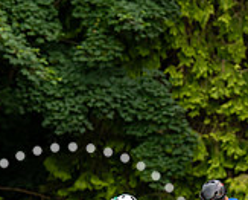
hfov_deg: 4.5
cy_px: 208
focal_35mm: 427
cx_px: 309
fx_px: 3140
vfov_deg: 3.6
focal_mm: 128
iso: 400
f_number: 4
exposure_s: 1/800
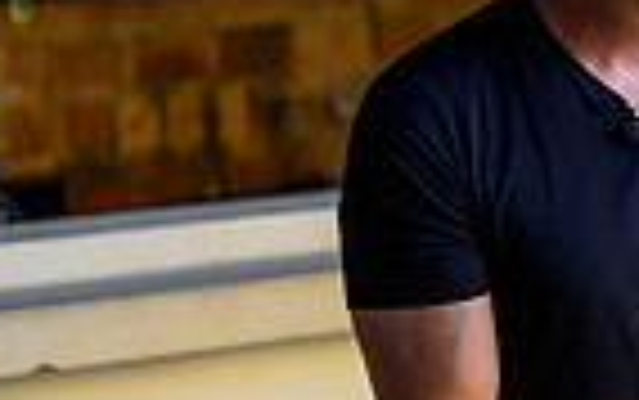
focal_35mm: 366
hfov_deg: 5.6
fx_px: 6379
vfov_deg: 3.6
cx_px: 1256
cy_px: 245
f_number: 2.8
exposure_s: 1/320
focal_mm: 88
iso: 1000
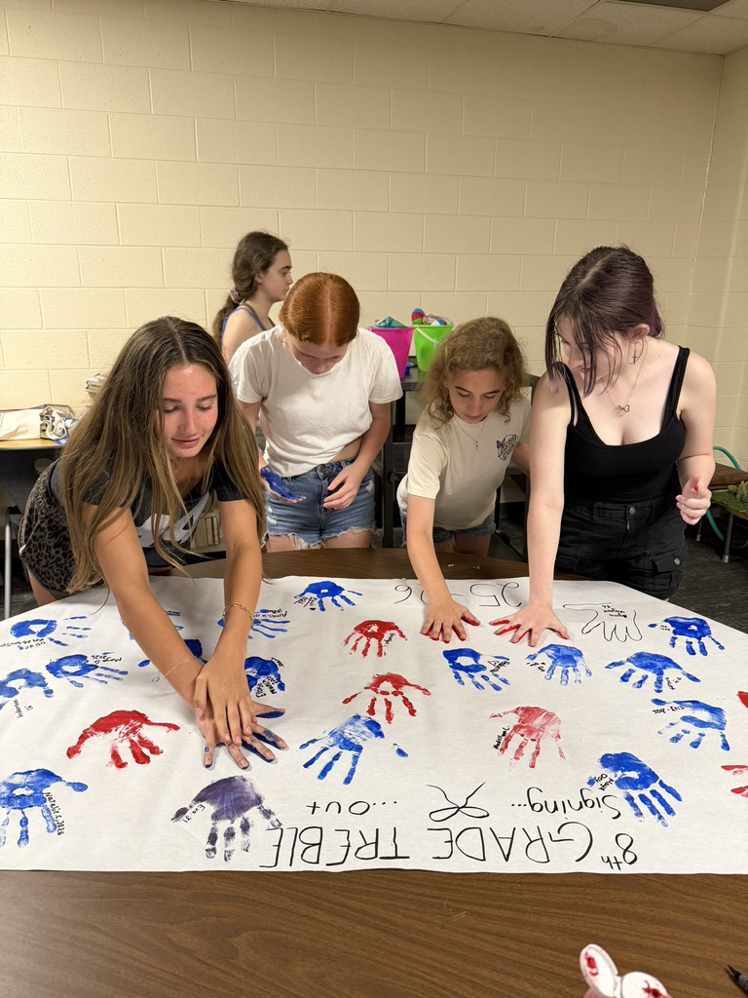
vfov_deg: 71.6
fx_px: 691
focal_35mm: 24
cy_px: 499
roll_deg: -0.7
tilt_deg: -16.7
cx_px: 374
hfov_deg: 56.8
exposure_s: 1/60
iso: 320
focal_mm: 6.76
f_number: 1.78
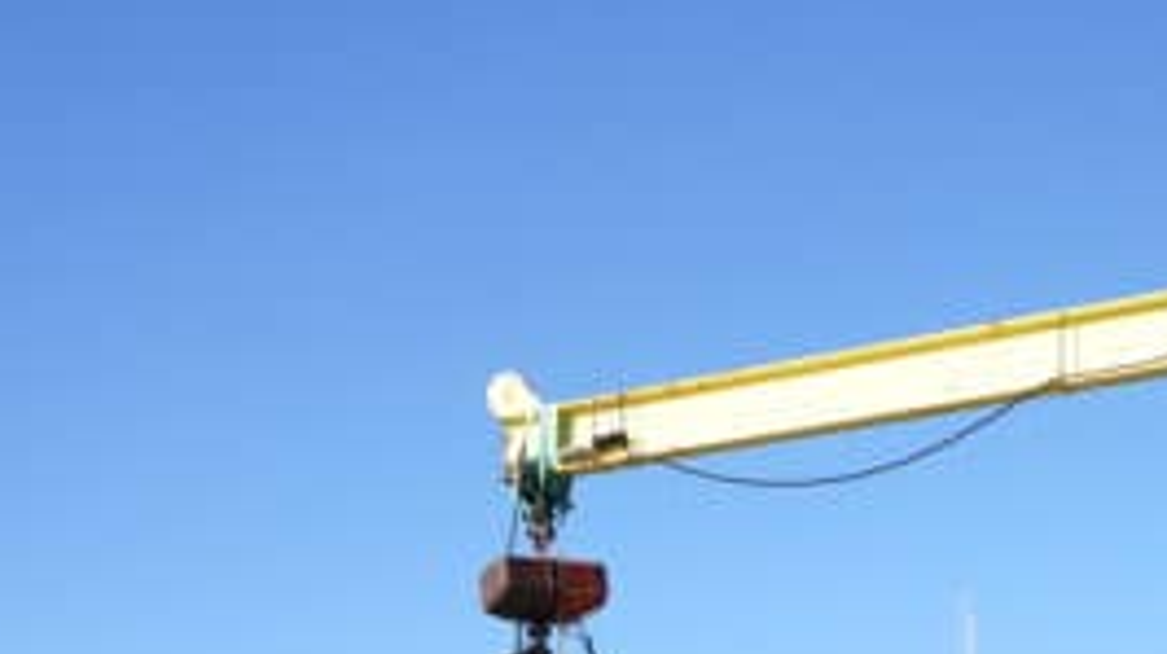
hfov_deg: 29.3
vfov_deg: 16.0
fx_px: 2195
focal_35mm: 71
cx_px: 891
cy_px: 860
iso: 160
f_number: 4.5
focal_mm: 30
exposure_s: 1/640
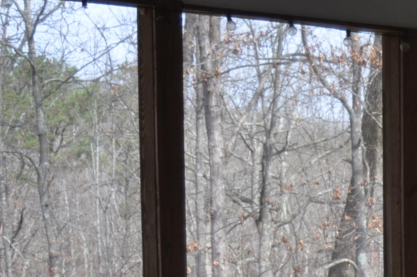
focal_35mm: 113
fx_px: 1307
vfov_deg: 11.8
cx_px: 547
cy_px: 346
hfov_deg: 17.0
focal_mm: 28
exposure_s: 1/500
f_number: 3.5
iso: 250
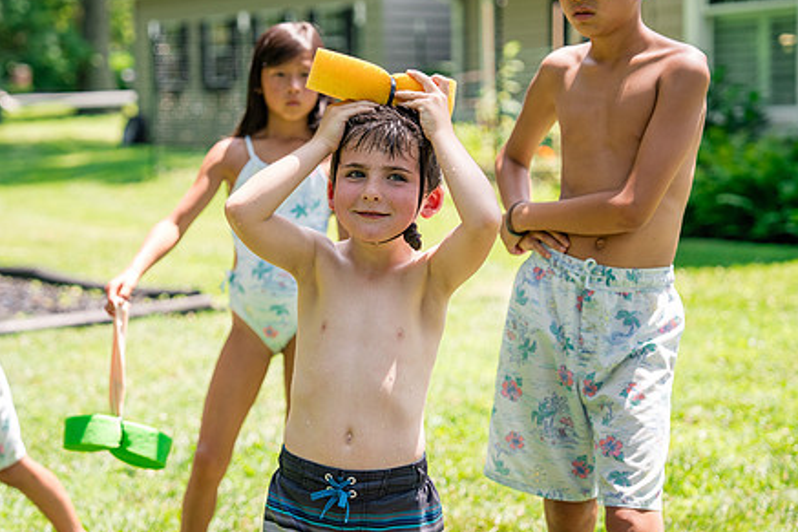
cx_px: 382
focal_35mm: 93
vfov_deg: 14.7
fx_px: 2061
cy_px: 240
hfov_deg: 21.9
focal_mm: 70
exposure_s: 1/640
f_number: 2.8
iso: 250
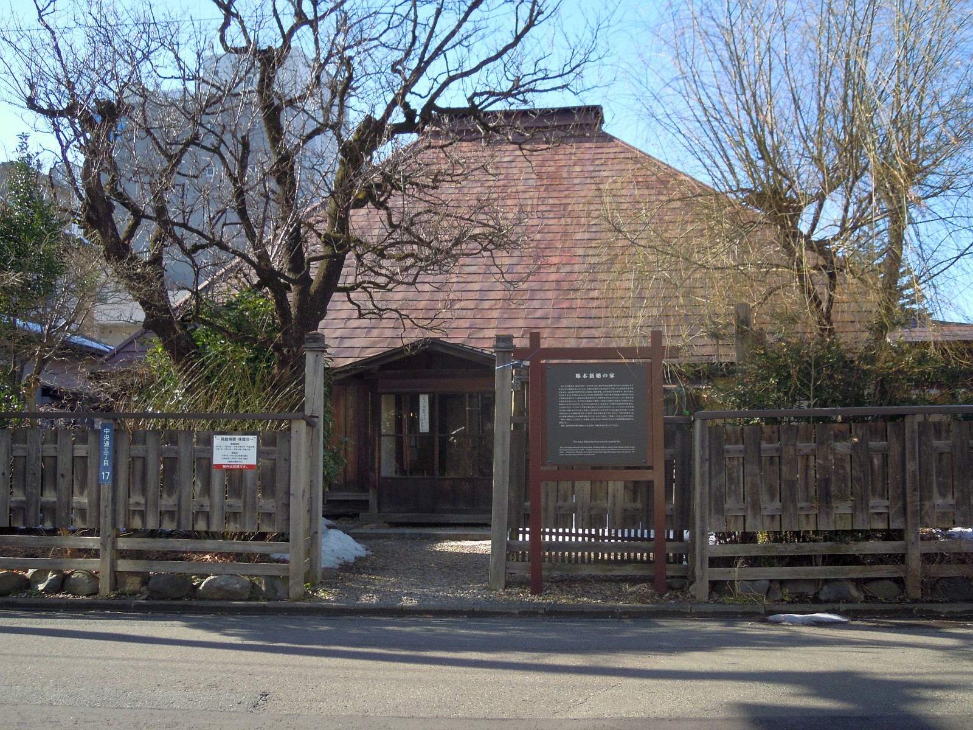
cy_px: 365
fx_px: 899
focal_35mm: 32
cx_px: 486
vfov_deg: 44.2
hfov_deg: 56.8
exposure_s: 1/640
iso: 100
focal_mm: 5.7
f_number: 2.8
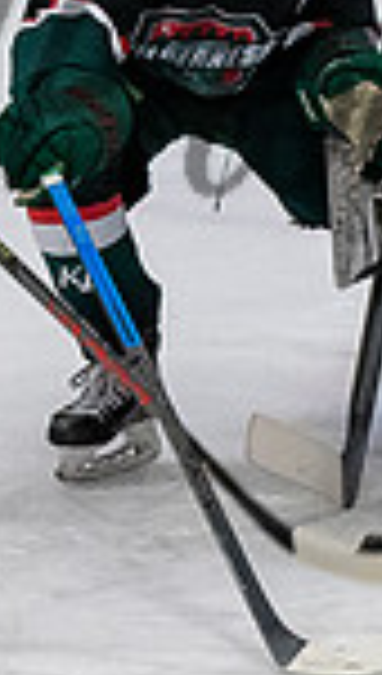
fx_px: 10511
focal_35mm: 587
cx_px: 219
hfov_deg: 2.1
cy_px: 168
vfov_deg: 3.7
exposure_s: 1/800
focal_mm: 70
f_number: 3.5
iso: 1400
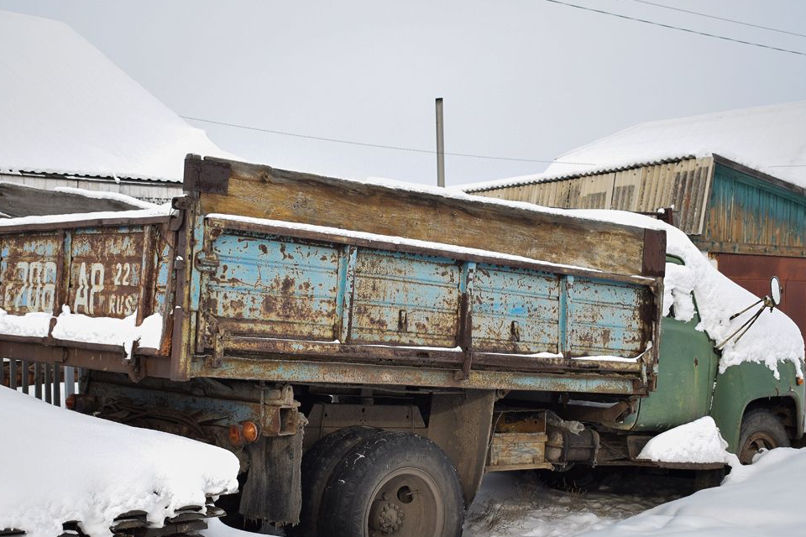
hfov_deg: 39.1
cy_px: 290
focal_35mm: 51
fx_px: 1133
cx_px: 377
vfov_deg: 26.7
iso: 400
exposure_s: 1/1000
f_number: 4
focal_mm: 27
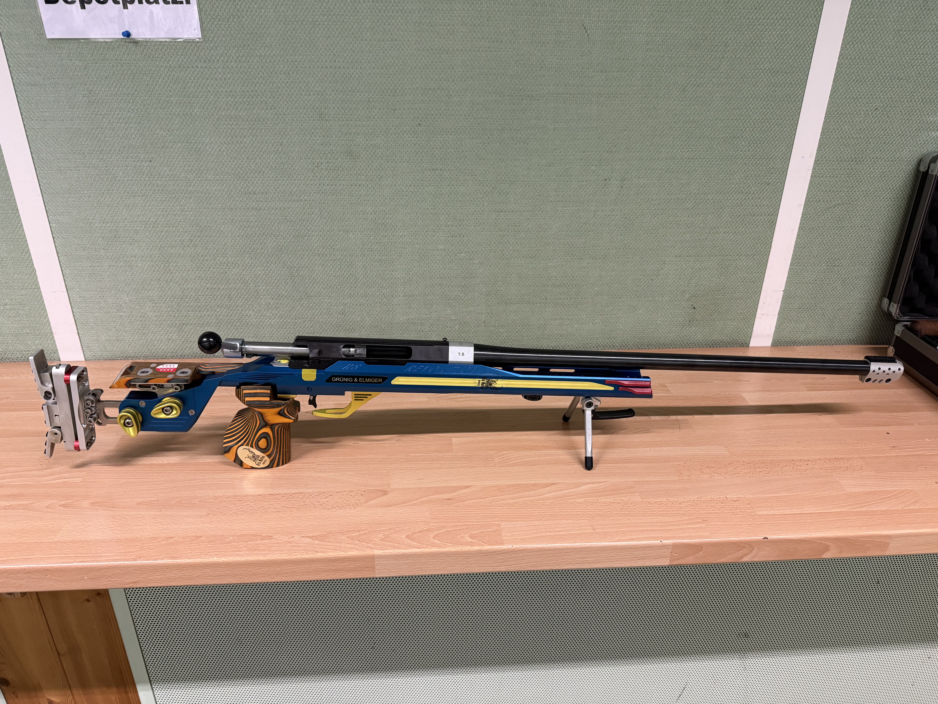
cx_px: 469
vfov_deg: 56.8
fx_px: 650
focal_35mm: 24
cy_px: 352
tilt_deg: -25.8
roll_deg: -0.4
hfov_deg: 71.6
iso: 320
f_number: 1.78
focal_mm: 6.76
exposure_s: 1/50
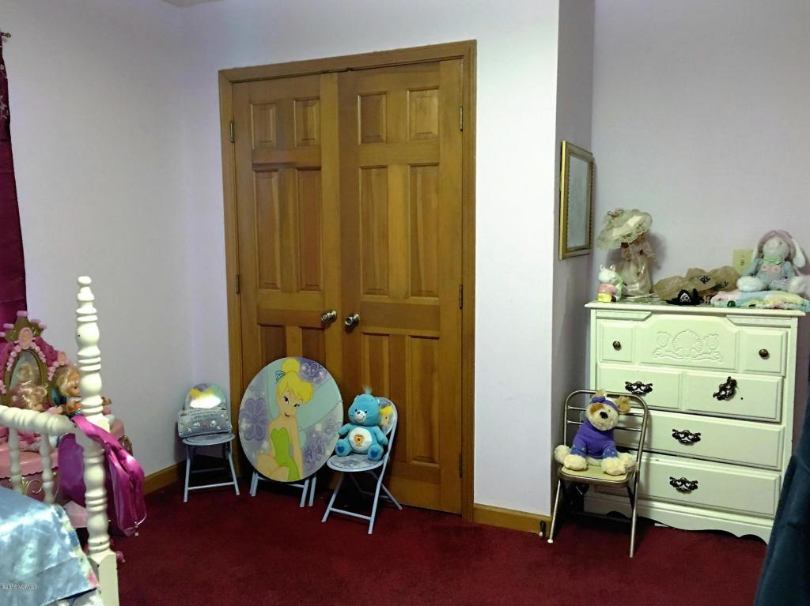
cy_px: 303
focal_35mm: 29
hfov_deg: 61.7
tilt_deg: -4.5
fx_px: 678
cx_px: 405
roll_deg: -0.4
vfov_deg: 48.2
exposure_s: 1/4
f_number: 2.2
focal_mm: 4.15
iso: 64
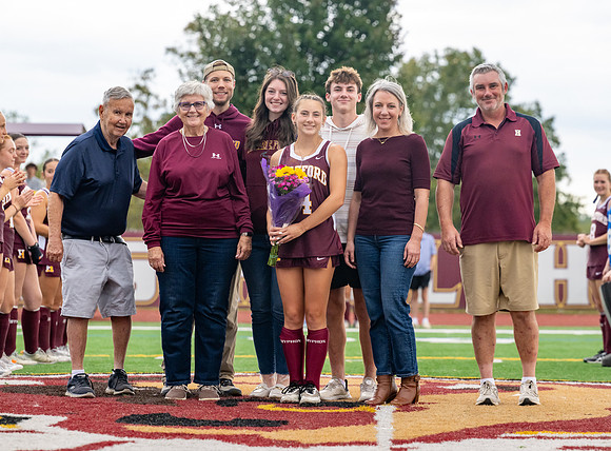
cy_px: 218
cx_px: 313
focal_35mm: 151
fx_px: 2642
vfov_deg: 9.8
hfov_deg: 13.2
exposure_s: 1/640
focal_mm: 130
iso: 1800
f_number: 4.5
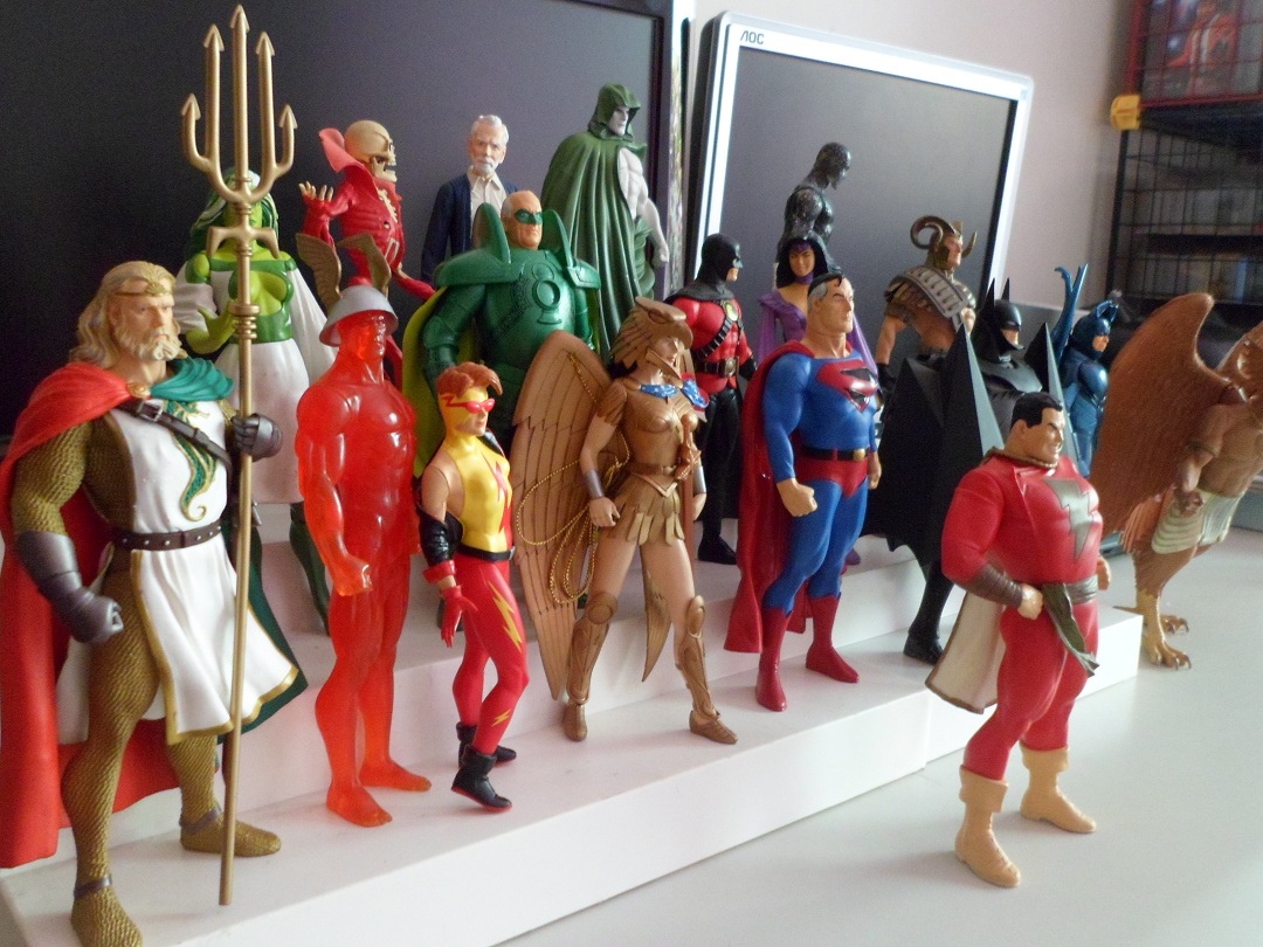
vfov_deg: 46.8
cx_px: 632
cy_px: 474
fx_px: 1095
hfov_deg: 60.0
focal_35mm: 30
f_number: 3.5
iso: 400
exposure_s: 1/6
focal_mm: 5.7
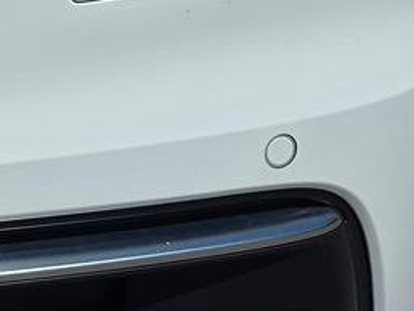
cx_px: -101
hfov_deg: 16.4
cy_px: -55
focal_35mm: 114
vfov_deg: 12.7
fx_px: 1365
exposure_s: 1/7944
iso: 40
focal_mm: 6.3
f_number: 1.7
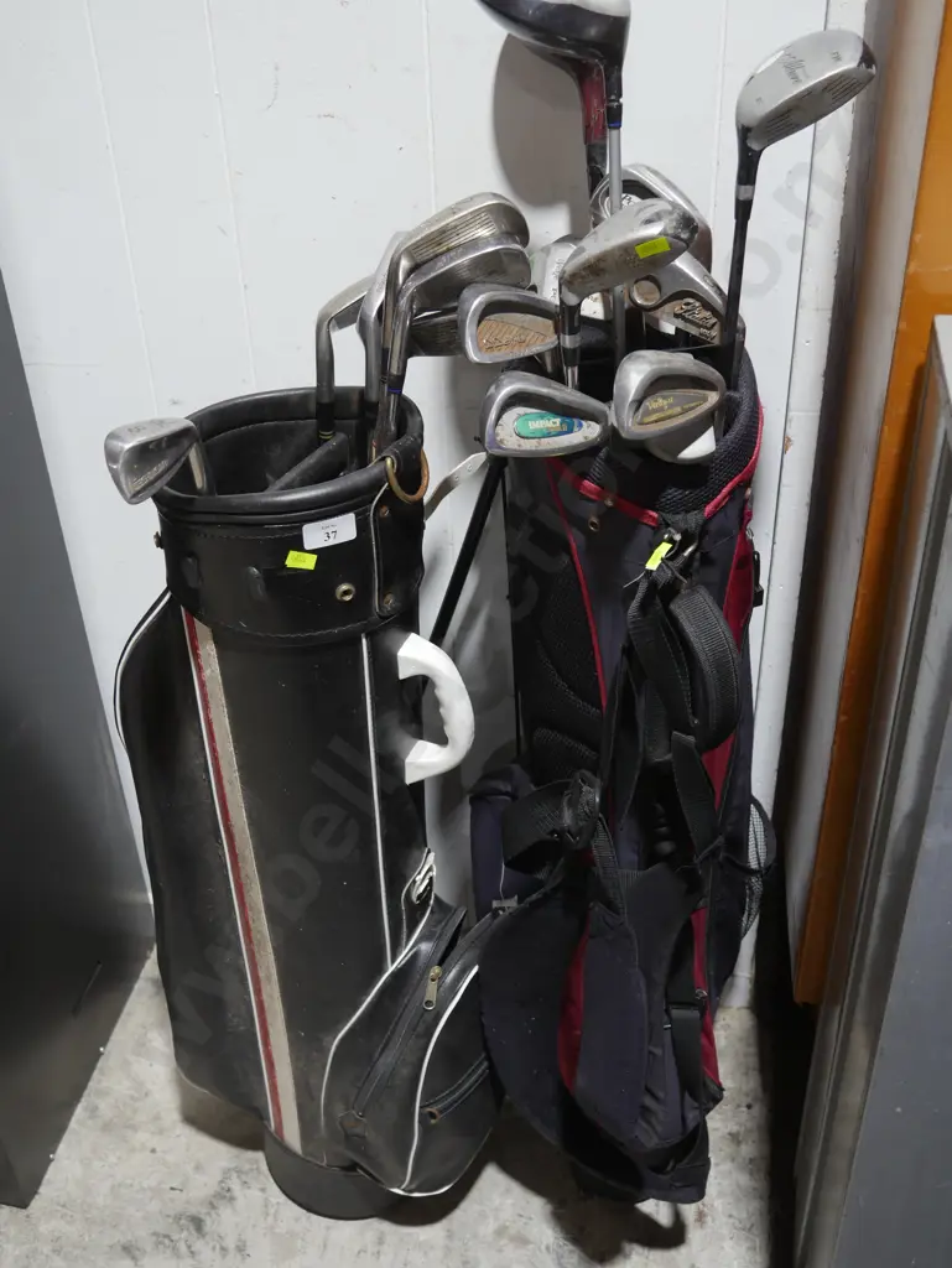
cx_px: 476
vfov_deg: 46.8
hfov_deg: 36.0
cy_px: 634
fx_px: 1466
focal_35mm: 40
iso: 500
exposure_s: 1/60
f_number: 4.5
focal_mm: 20
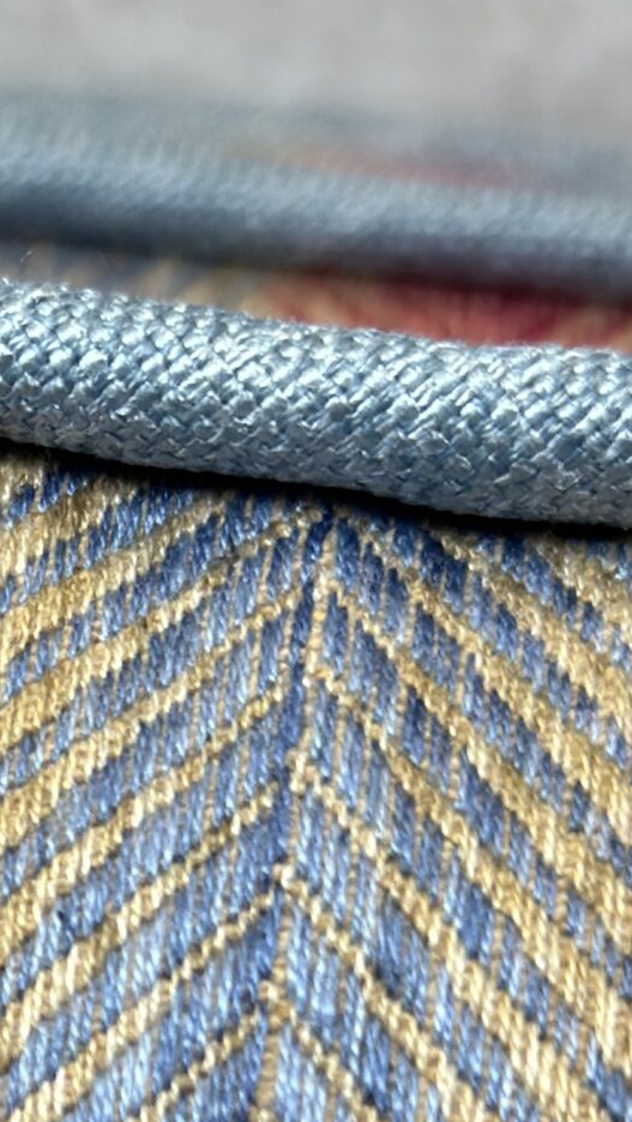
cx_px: -402
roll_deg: -1.3
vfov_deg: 14.5
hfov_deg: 8.3
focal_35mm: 143
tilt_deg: -21.6
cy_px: 1350
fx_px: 4257
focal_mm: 6.86
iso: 64
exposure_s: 1/174
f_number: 1.78
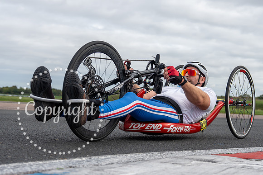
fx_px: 488
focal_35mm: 67
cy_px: 129
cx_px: 146
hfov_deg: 30.1
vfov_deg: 20.2
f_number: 3.5
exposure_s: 1/1000
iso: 100
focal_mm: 39
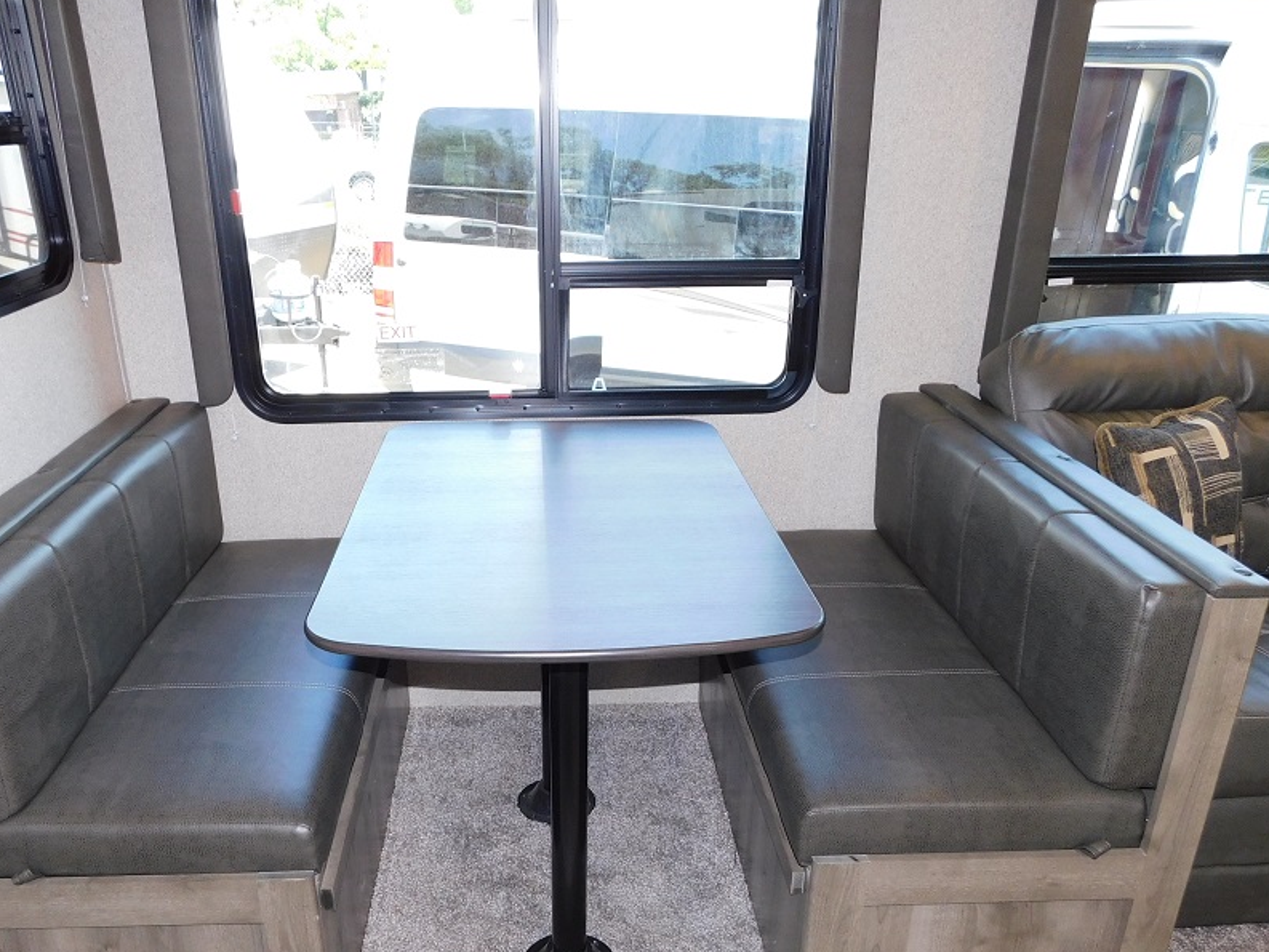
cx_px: 554
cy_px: 589
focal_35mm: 29
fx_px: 1063
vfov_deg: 47.8
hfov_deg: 61.4
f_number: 3
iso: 160
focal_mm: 4
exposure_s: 1/30
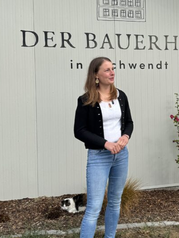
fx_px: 317
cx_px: 151
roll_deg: +1.6
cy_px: 100
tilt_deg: +1.0
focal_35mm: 46
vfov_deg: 41.1
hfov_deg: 30.5
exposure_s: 1/2252
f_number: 1.78
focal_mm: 6.76
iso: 80
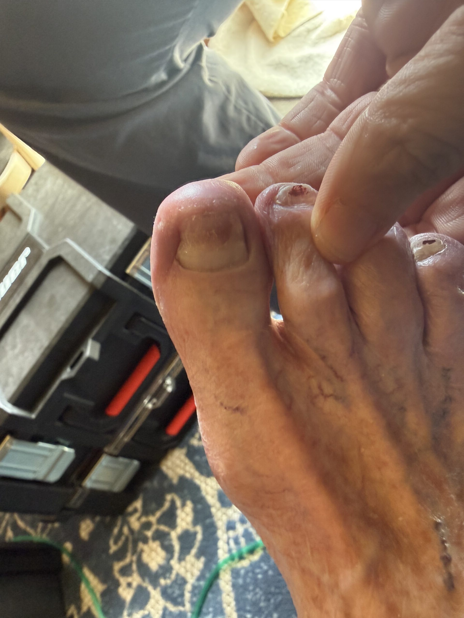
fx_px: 429
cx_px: 232
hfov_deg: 56.8
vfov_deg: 71.6
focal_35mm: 24
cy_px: 309
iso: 500
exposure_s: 1/60
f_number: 2.2
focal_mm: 2.22
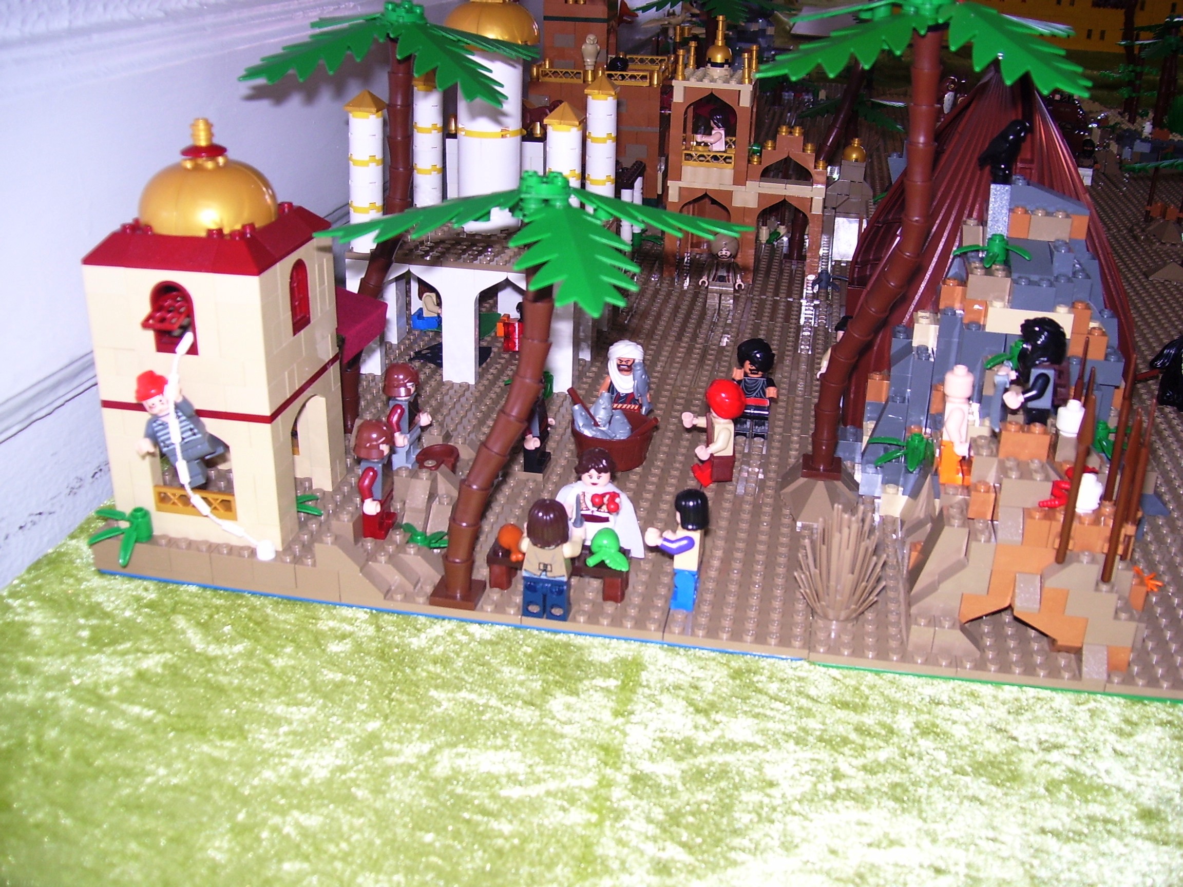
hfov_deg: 51.4
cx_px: 592
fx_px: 1230
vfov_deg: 39.7
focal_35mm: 36
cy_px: 444
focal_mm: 6
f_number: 2.7
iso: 80
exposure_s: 1/60
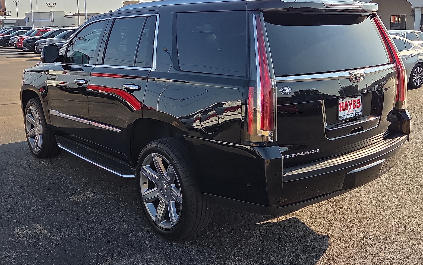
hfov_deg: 52.7
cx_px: 217
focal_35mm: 37
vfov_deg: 34.3
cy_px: 104
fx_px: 427
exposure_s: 1/1667
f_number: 1.8
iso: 25
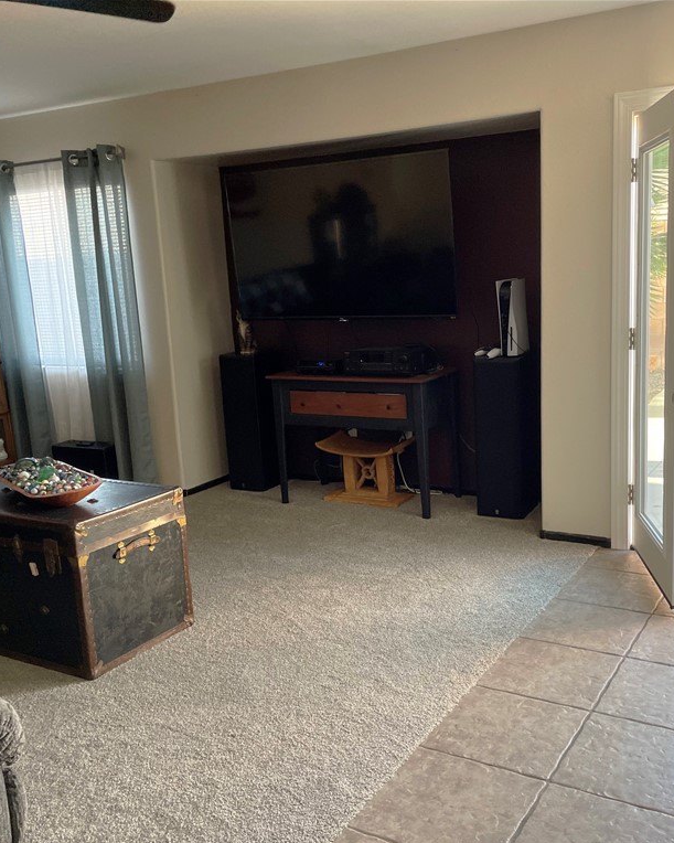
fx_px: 848
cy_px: 423
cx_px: 403
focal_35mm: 34
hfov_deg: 43.1
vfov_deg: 52.8
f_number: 1.6
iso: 100
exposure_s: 1/120
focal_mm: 4.2
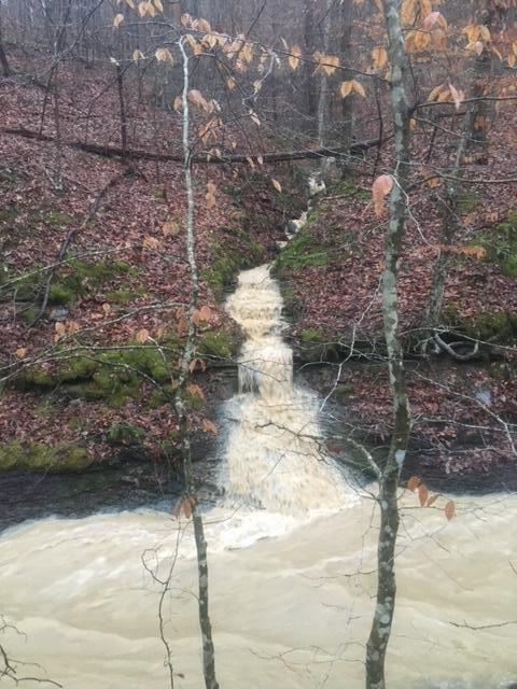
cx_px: 258
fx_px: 577
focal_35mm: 29
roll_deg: +0.2
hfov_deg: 48.2
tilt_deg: -15.1
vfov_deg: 61.7
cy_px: 344
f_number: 2.2
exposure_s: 1/20
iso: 200
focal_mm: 4.15
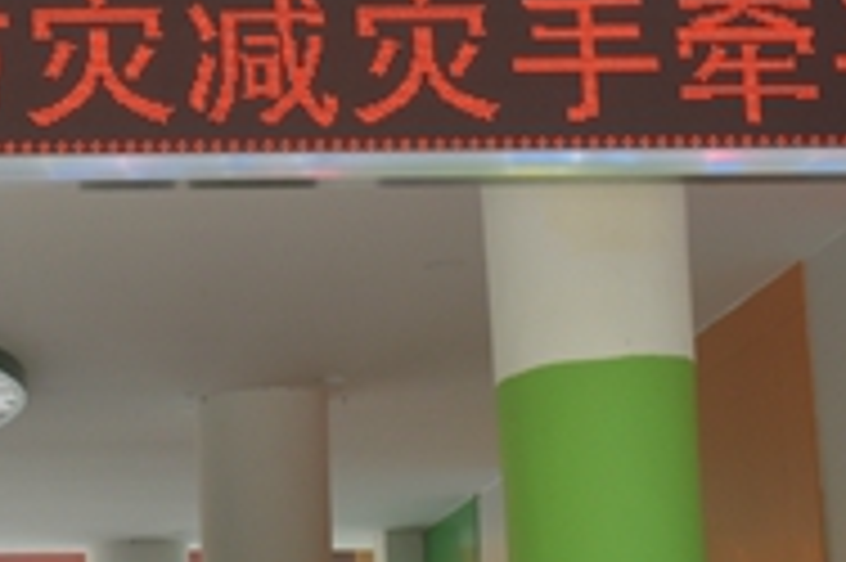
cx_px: -446
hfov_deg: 13.2
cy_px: 411
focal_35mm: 147
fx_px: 3455
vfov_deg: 9.3
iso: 100
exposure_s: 1/160
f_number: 6.3
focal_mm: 23
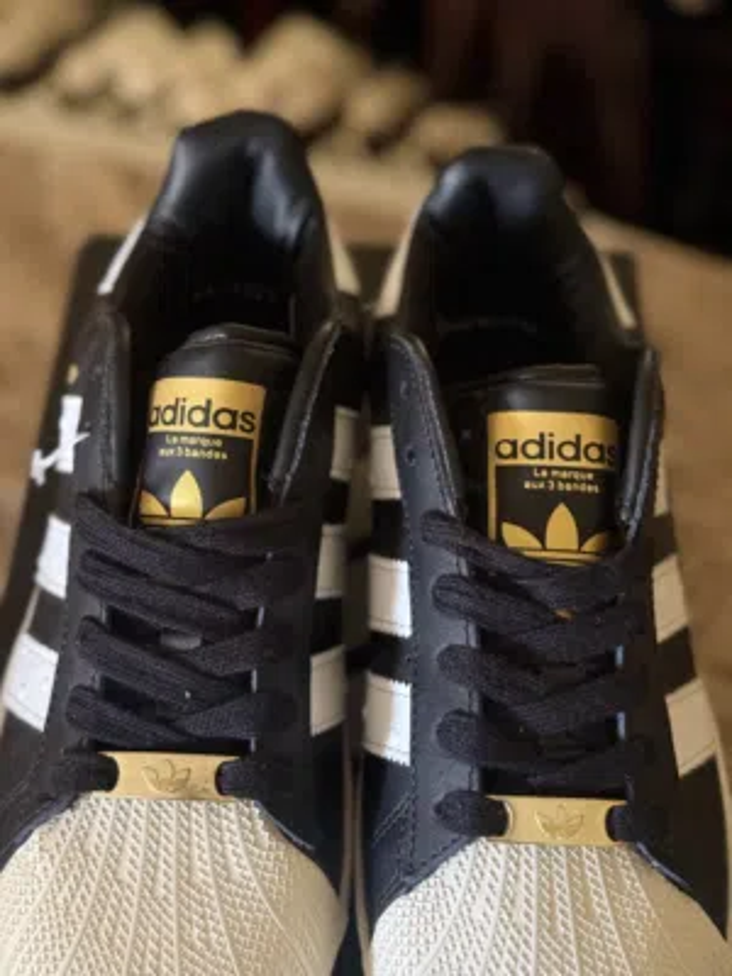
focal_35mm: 48
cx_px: 366
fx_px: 1353
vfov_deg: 39.7
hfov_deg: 30.3
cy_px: 488
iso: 640
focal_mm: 6.76
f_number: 1.78
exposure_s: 1/18
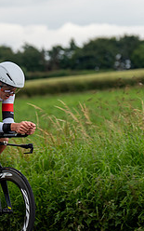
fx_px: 1614
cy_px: 102
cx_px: 7
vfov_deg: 8.2
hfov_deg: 5.1
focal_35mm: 257
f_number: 3.2
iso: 500
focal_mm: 108
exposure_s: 1/800
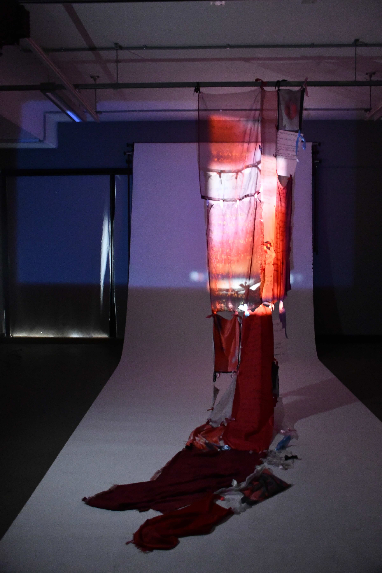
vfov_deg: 61.9
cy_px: 286
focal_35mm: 30
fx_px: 477
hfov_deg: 43.6
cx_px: 191
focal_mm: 20
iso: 9000
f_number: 3.5
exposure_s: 1/60
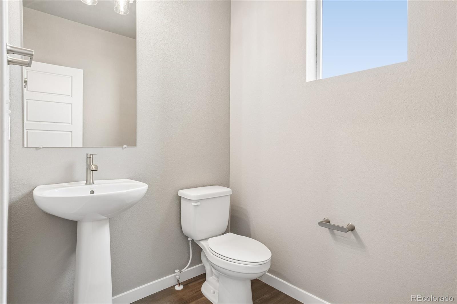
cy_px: 152
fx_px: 228
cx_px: 228
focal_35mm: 18
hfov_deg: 90.0
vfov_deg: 67.4
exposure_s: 1/15
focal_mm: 12
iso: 400
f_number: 8
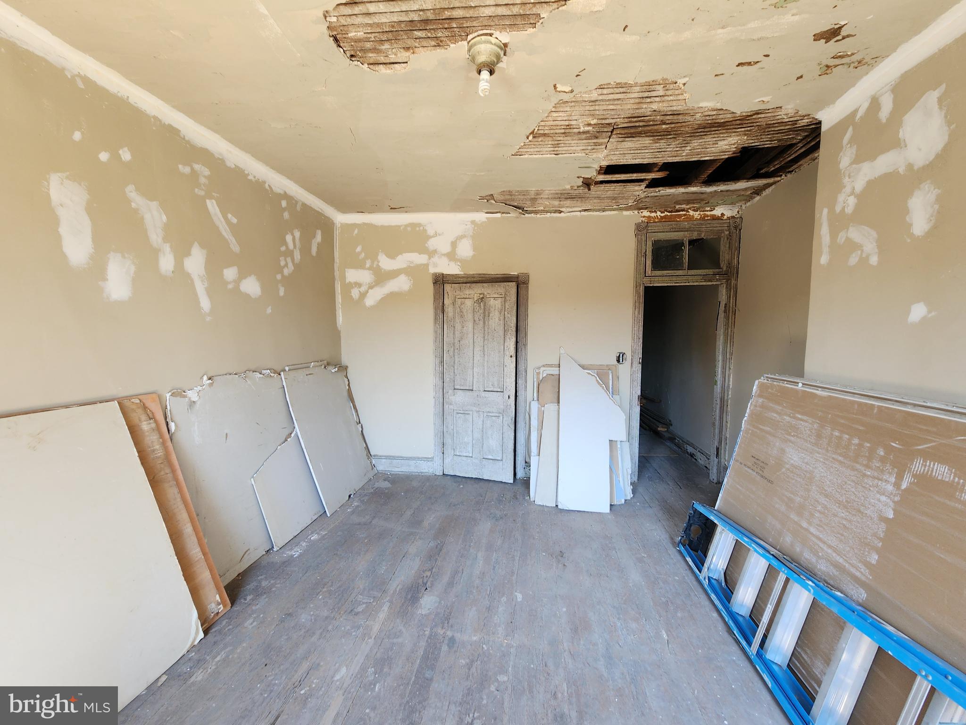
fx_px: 363
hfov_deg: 106.2
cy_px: 362
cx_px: 483
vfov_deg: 89.9
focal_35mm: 13
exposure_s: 1/60
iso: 100
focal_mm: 2.2
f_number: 2.2
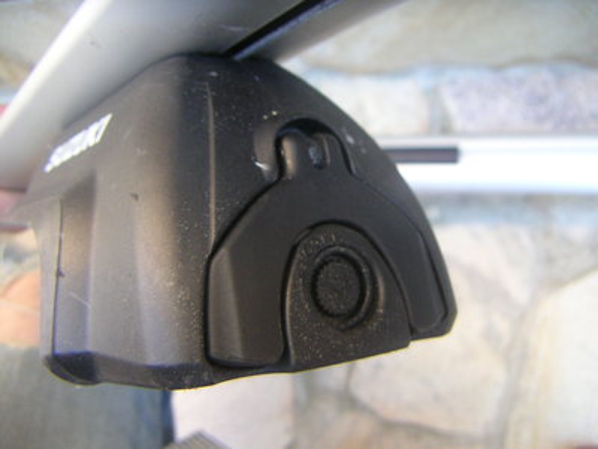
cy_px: 224
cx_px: 299
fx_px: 639
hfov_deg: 50.1
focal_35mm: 37
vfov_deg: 38.7
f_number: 2.8
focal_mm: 4.8
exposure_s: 1/45
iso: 125
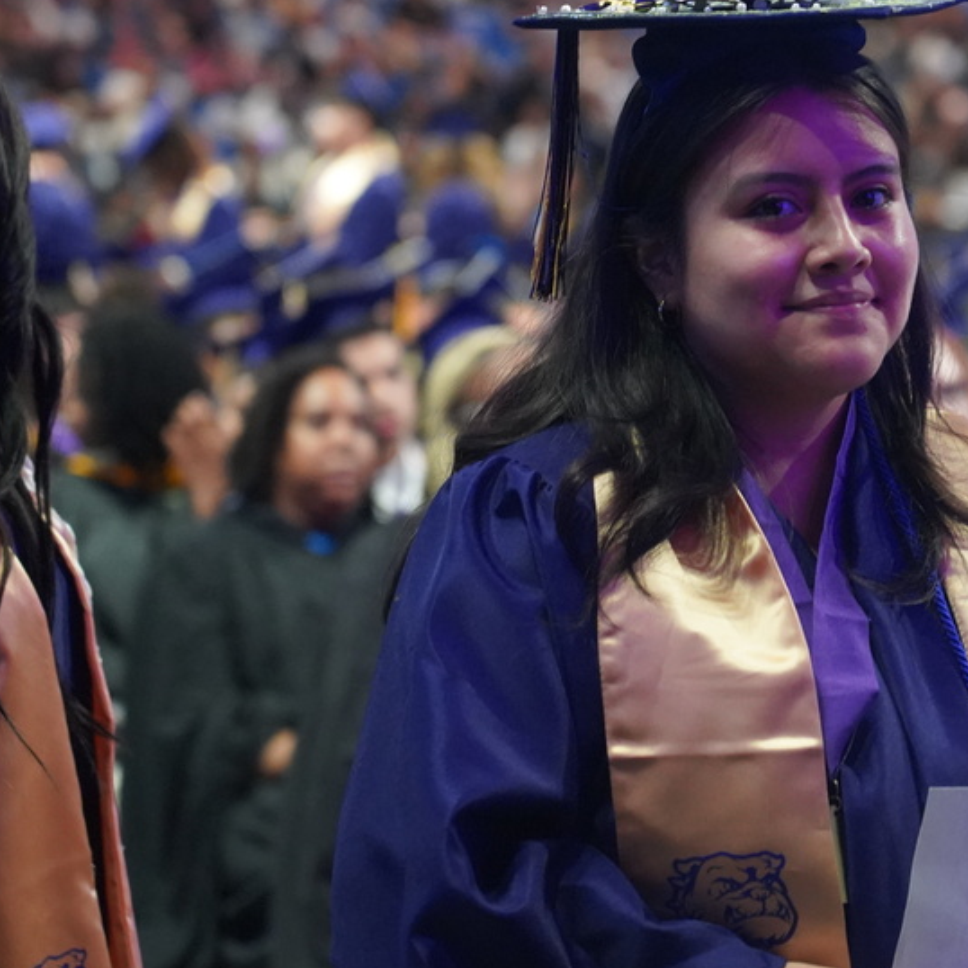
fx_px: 5378
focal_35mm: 170
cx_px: 750
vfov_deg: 10.3
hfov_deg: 10.3
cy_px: 400
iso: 8000
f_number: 4
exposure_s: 1/160
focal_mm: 105
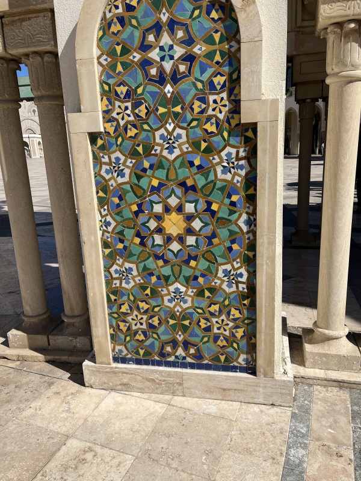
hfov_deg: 53.1
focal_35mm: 26
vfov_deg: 67.3
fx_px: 362
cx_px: 180
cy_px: 240
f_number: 1.6
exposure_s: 1/5319
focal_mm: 5.1
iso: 50
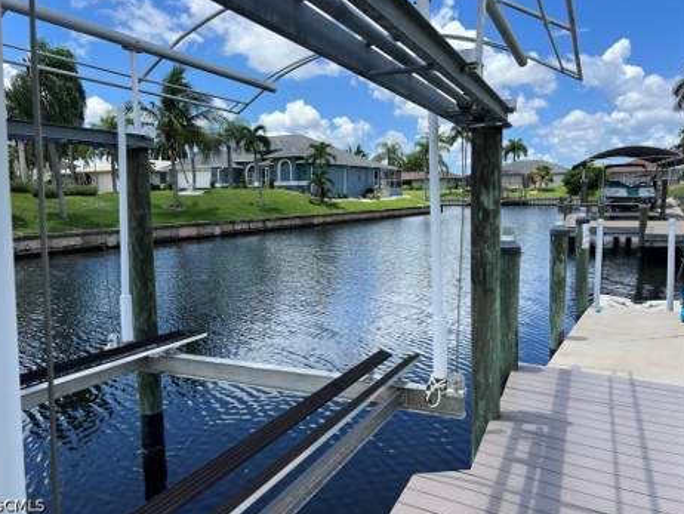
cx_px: 335
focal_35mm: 27
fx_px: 534
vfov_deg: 51.4
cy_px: 250
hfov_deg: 65.3
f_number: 1.5
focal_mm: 5.7
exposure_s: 1/3257
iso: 50
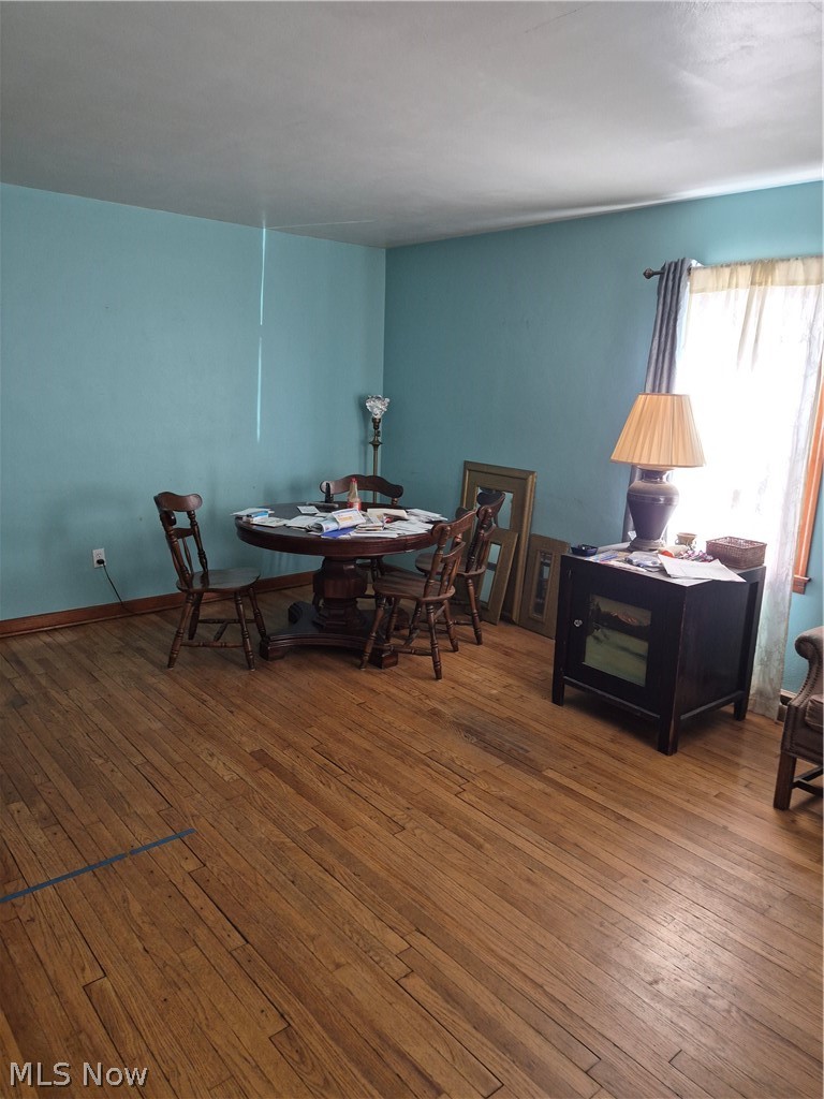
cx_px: 412
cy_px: 550
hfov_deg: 58.9
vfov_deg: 73.9
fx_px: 730
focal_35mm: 23
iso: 400
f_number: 1.8
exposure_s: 1/120
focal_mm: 5.4
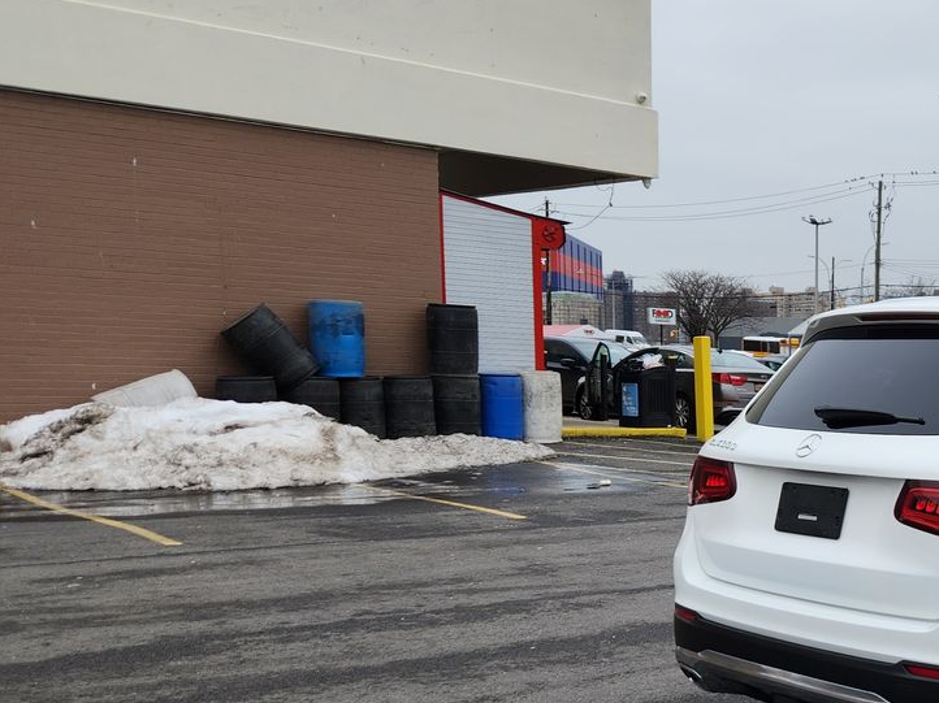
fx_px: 1383
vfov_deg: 27.9
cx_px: 1039
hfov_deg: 32.8
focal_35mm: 51
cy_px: 568
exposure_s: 1/289
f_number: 1.8
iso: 20
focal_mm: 5.4
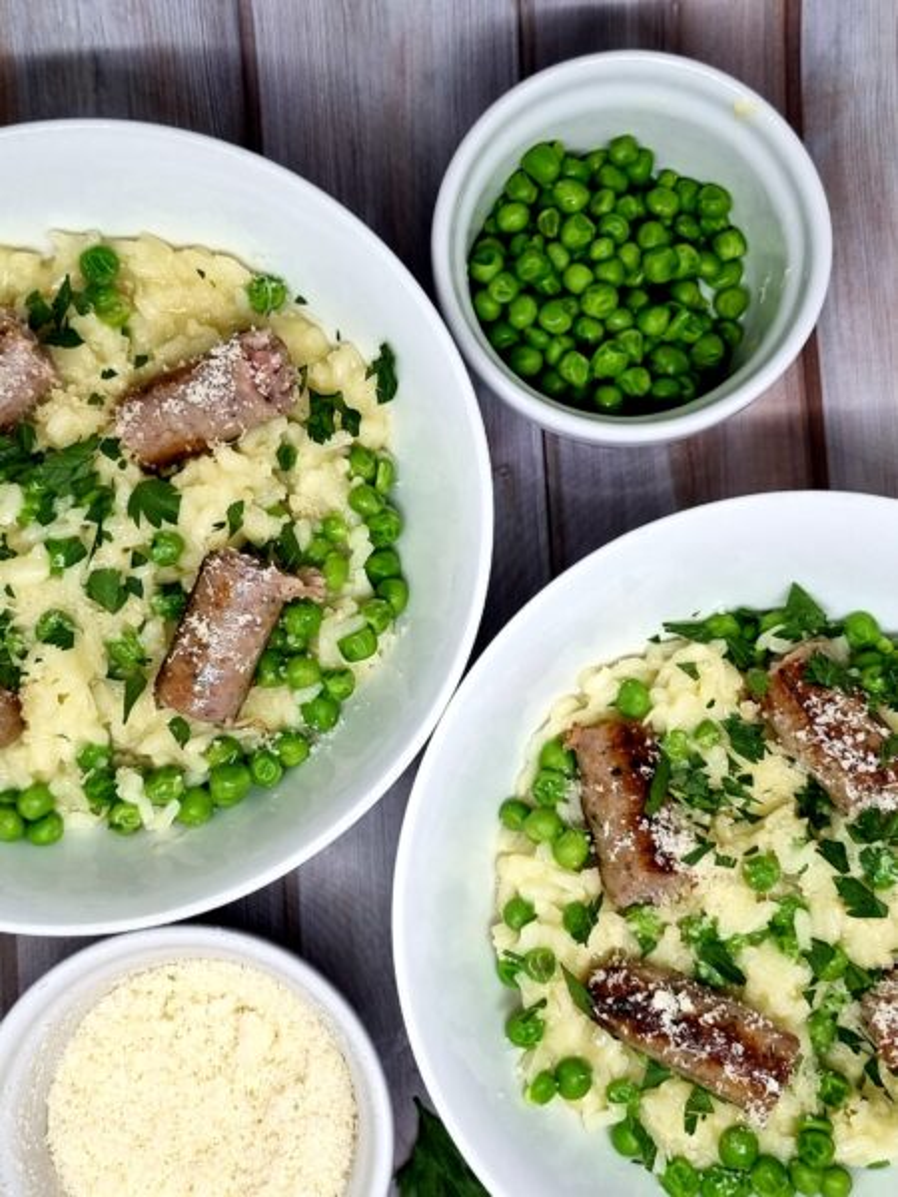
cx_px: 449
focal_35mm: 26
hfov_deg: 53.1
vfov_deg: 67.3
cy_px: 598
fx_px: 899
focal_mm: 5.4
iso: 64
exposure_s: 1/100
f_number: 1.8
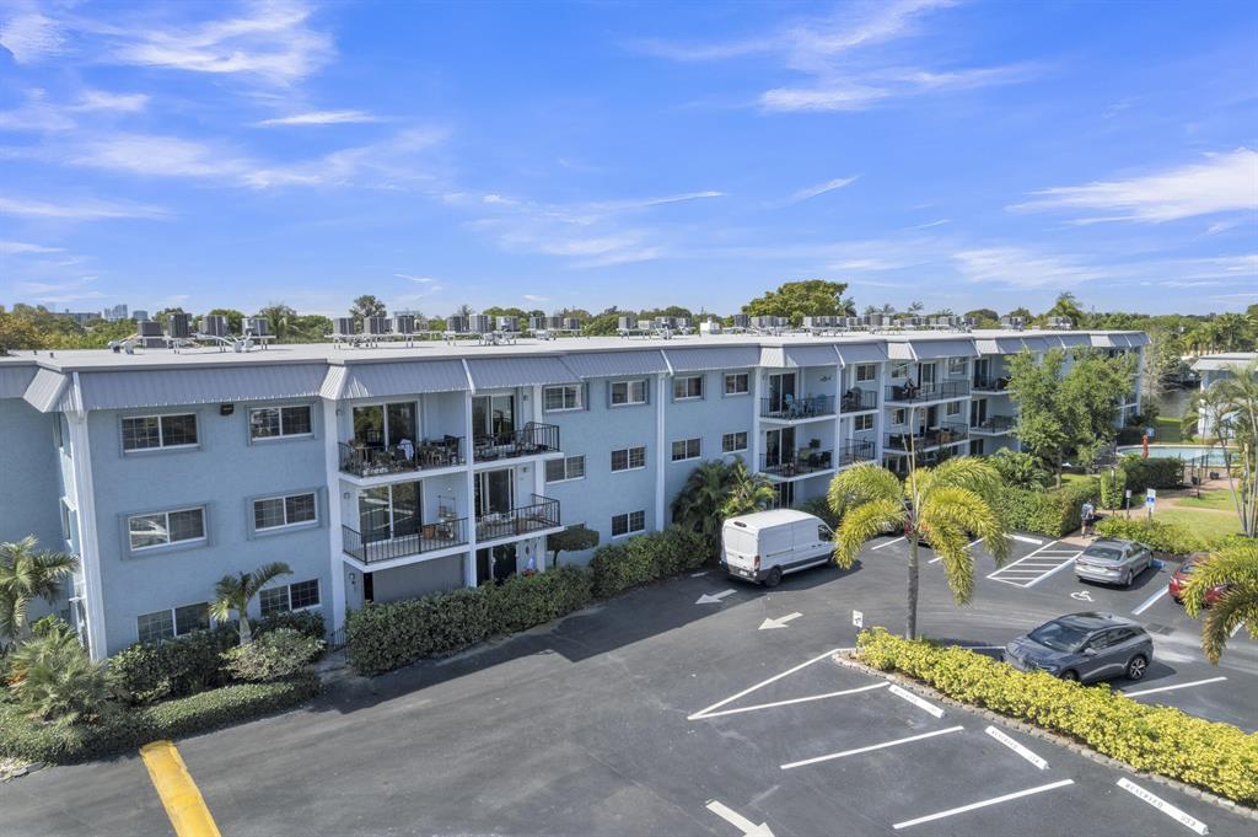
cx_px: 629
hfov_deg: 78.6
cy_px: 418
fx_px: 768
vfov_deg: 57.1
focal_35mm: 22
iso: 100
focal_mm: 8.38
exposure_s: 1/2500
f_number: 2.8
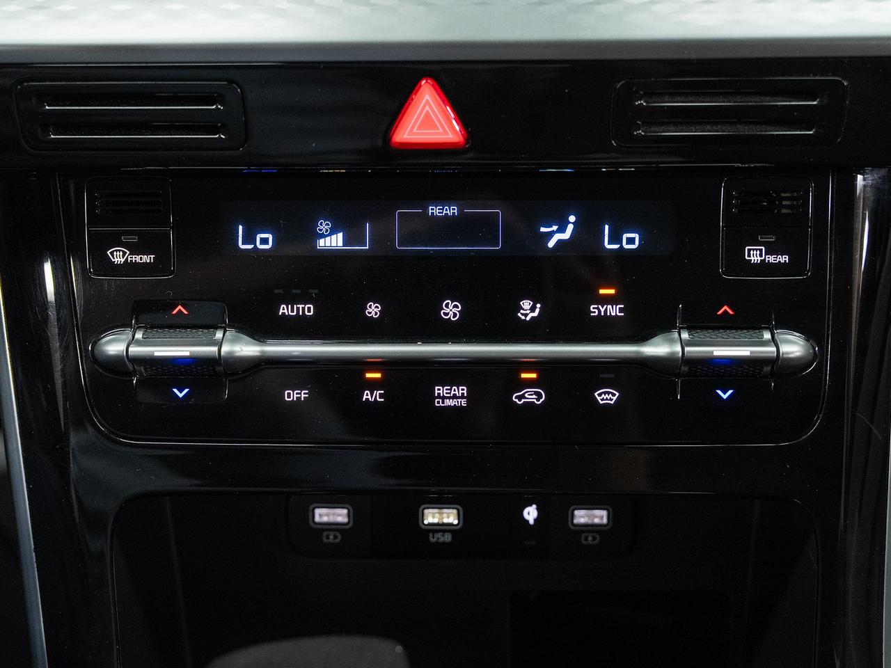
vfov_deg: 32.7
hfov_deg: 42.7
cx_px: 453
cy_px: 336
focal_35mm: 44
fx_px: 1141
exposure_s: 1/50
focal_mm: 36.4
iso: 1000
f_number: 4
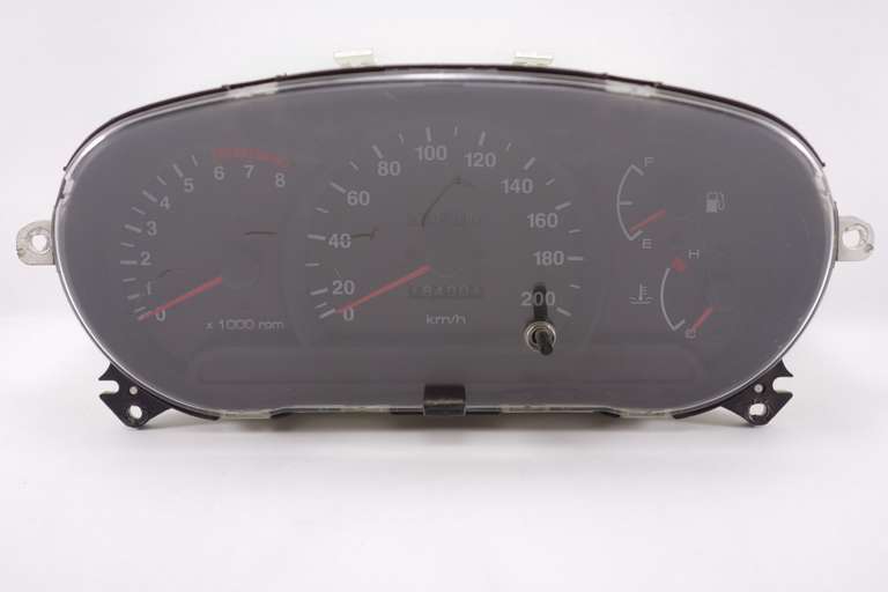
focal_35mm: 43
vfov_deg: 31.2
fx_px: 1061
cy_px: 296
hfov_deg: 45.4
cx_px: 444
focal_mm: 15.82
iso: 160
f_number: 3.2
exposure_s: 1/50
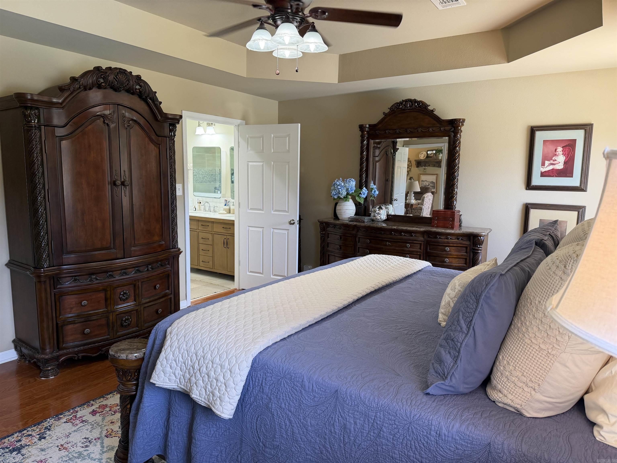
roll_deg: -0.8
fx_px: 428
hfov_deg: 71.6
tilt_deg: -7.6
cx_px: 308
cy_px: 232
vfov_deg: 56.8
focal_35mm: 24
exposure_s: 1/120
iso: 160
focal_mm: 6.76
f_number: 1.78
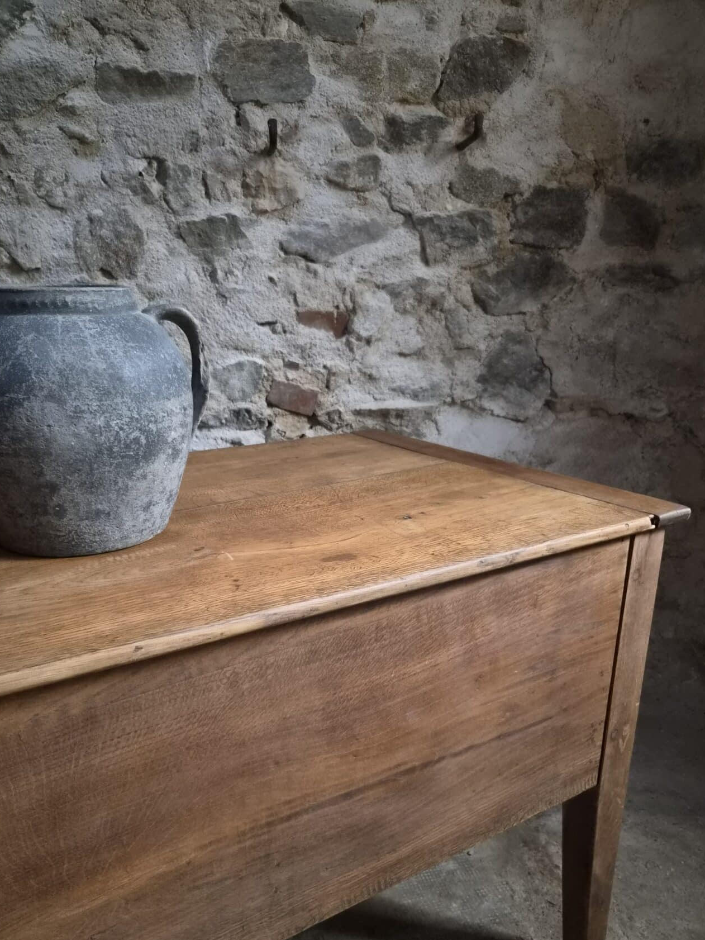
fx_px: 760
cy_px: 537
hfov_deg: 49.6
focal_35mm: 28
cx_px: 296
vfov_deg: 63.2
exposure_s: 1/100
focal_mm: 5.4
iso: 2000
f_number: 1.8
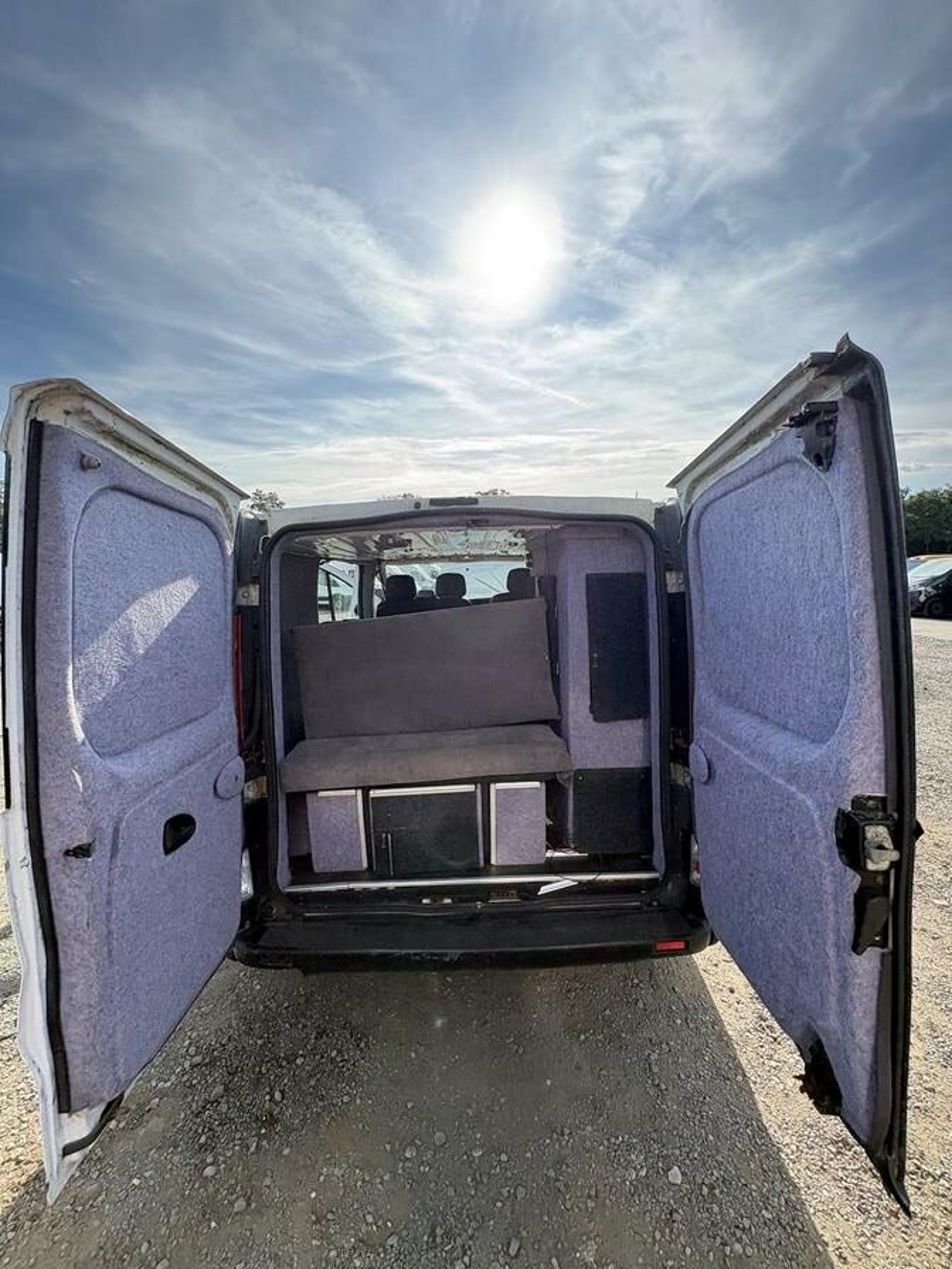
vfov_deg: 102.1
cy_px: 634
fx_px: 513
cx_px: 476
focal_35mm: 14
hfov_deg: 85.7
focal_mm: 2.22
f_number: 2.2
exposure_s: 1/700
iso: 40
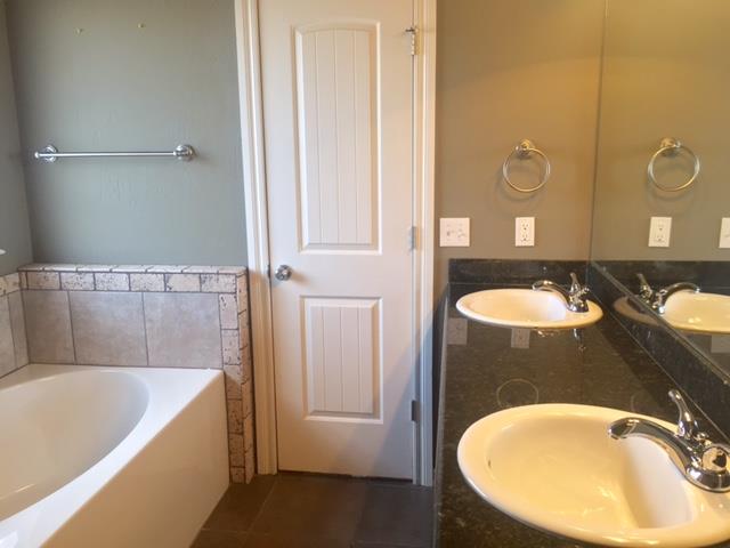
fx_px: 612
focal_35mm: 29
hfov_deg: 61.7
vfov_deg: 48.2
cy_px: 274
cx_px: 365
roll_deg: +0.4
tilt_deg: -11.6
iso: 50
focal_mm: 4.15
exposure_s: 1/30
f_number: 2.2
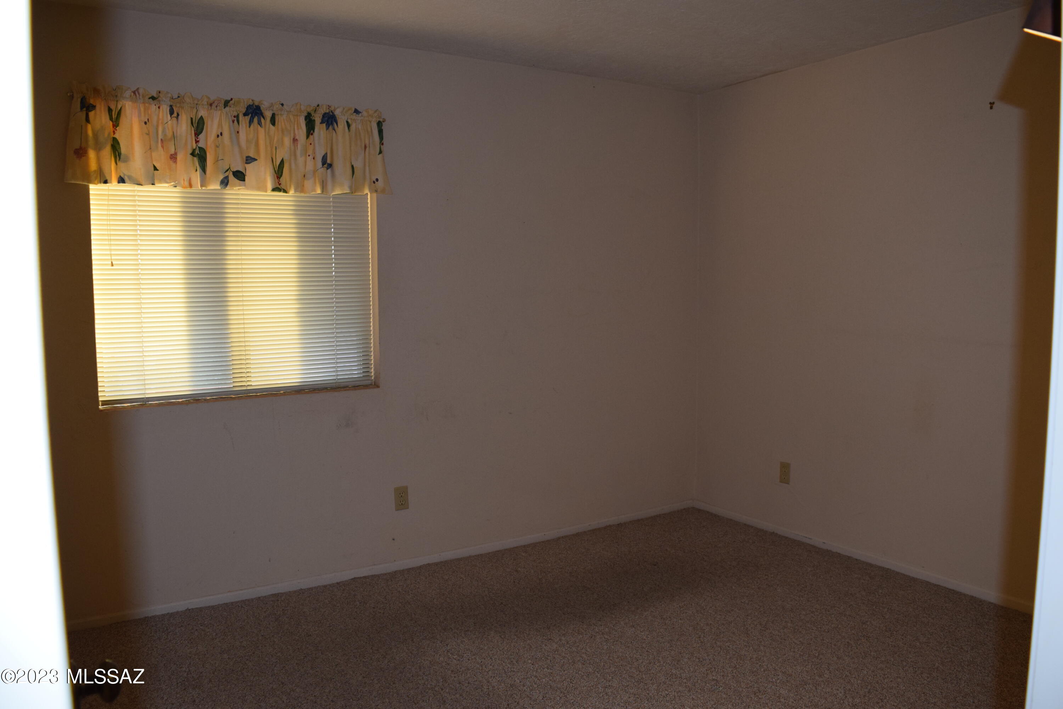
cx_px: 532
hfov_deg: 67.4
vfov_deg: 47.9
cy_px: 354
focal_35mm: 27
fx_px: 797
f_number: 4.5
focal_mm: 18
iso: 800
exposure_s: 1/80
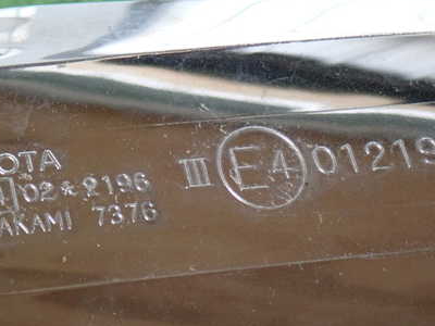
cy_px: 175
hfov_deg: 14.0
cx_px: 187
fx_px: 1772
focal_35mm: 141
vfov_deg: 10.5
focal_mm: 16.79
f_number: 4.7
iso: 800
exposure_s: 1/80
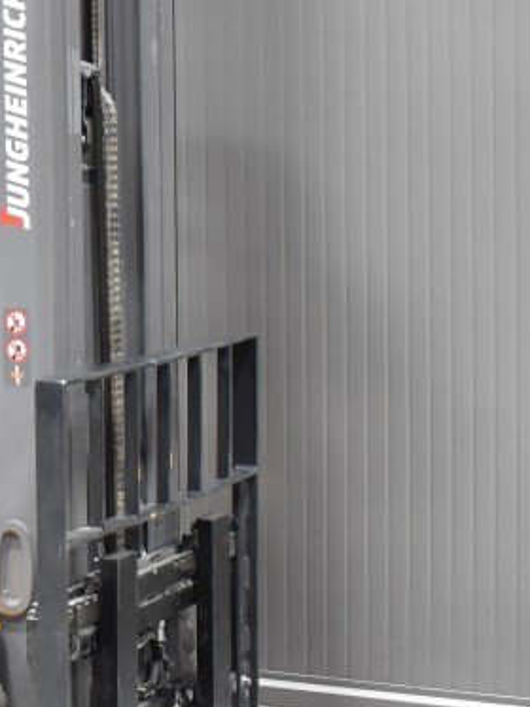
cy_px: 212
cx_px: -170
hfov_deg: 13.4
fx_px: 2178
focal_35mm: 107
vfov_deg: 18.4
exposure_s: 1/30
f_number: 5
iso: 1600
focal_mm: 23
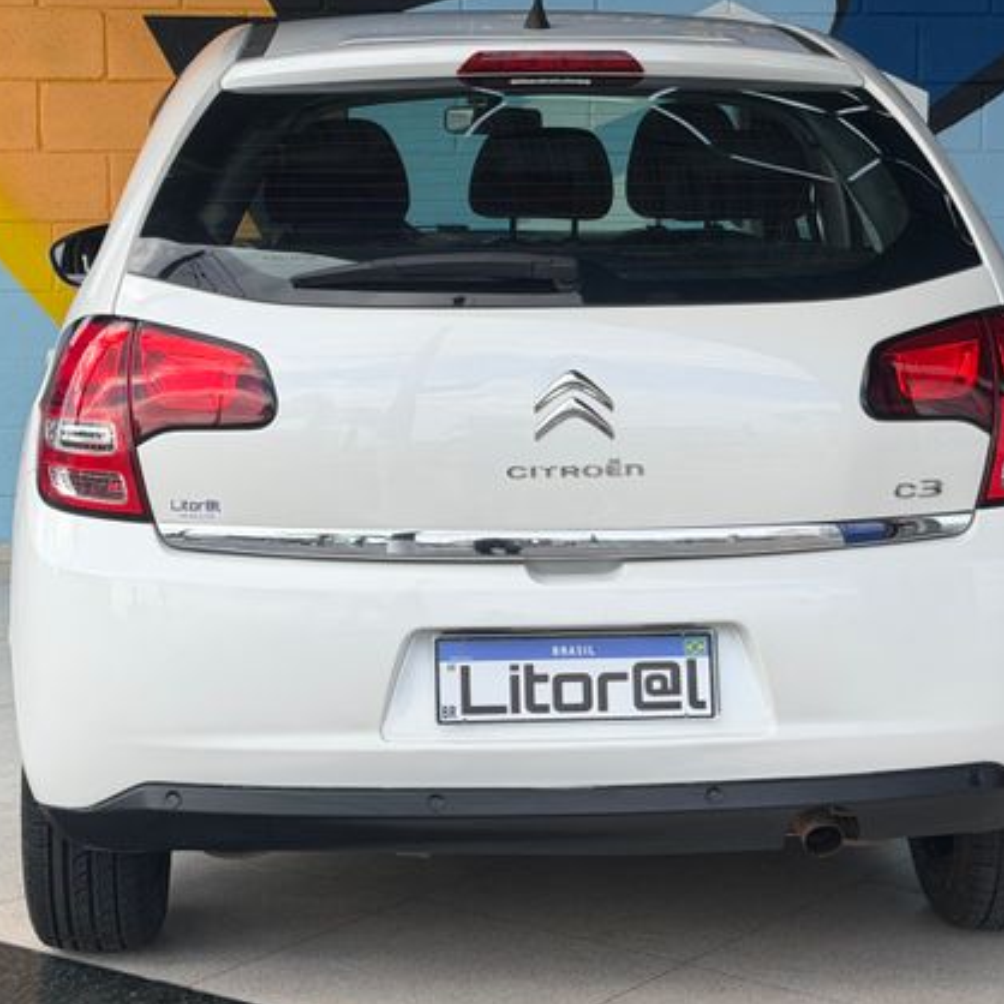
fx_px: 2560
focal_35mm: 78
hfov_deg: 22.2
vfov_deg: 22.2
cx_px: 550
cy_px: 452
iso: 64
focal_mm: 6.76
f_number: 1.78
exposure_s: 1/1285
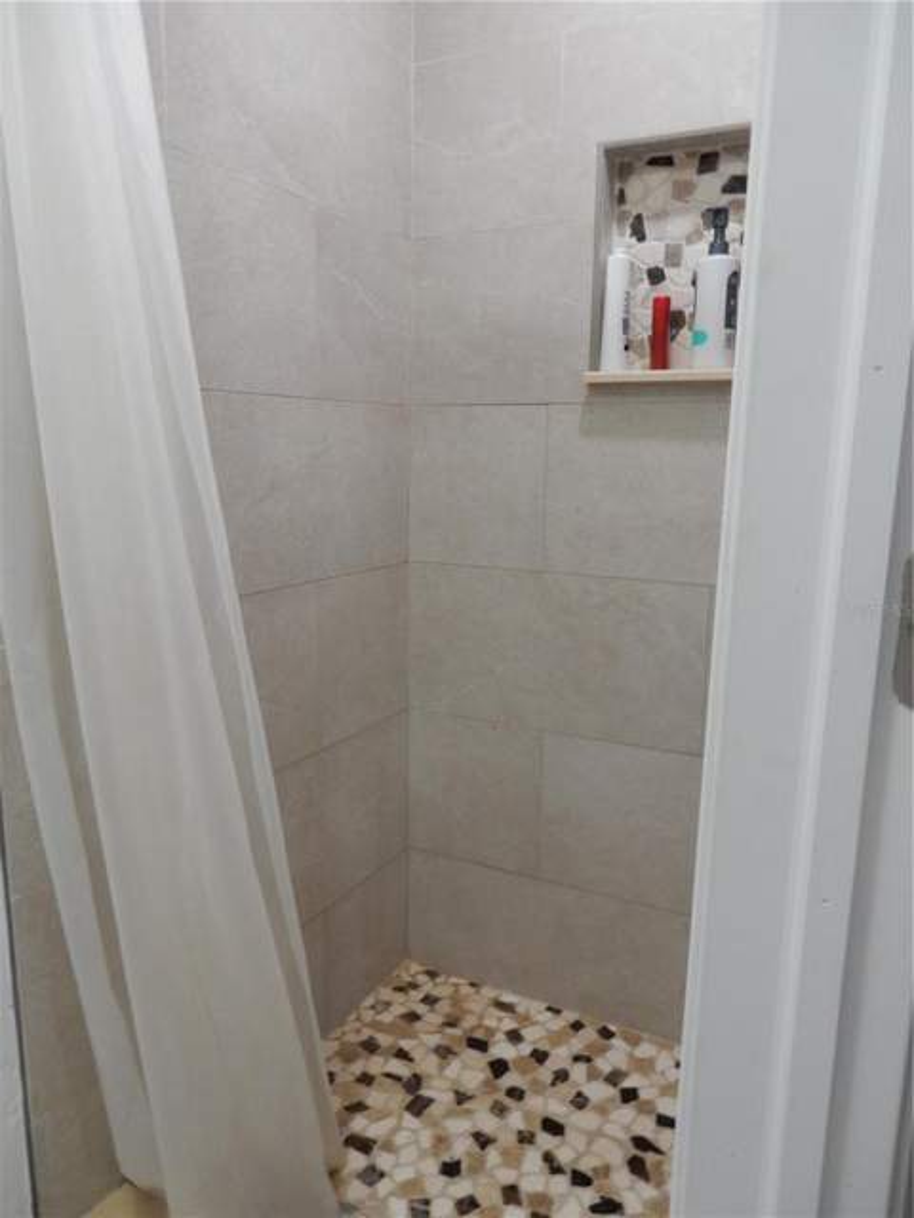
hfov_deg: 54.9
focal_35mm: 25
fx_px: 880
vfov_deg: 69.4
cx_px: 457
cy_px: 609
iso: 320
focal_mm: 4.5
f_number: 3.7
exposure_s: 1/30
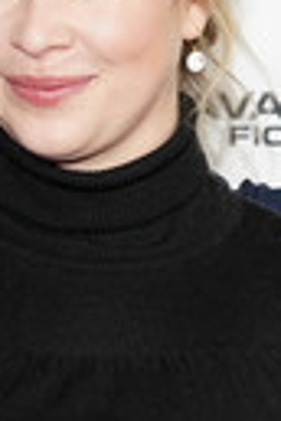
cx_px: -105
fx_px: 2541
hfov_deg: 6.3
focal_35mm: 217
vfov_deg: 9.5
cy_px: 346
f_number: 8
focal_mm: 70
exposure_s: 1/250
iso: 2500
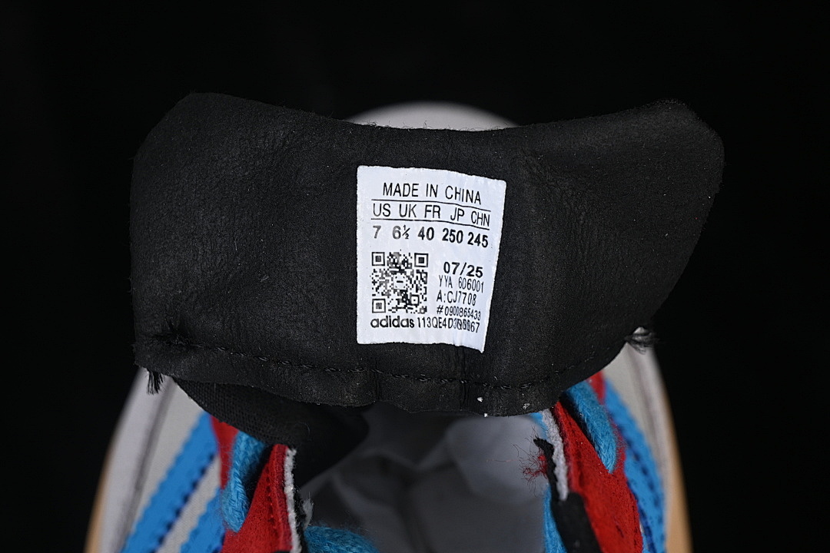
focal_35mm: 75
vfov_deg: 18.2
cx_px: 415
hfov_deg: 27.0
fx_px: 1729
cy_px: 276
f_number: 8
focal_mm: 50
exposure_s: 1/80
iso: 160
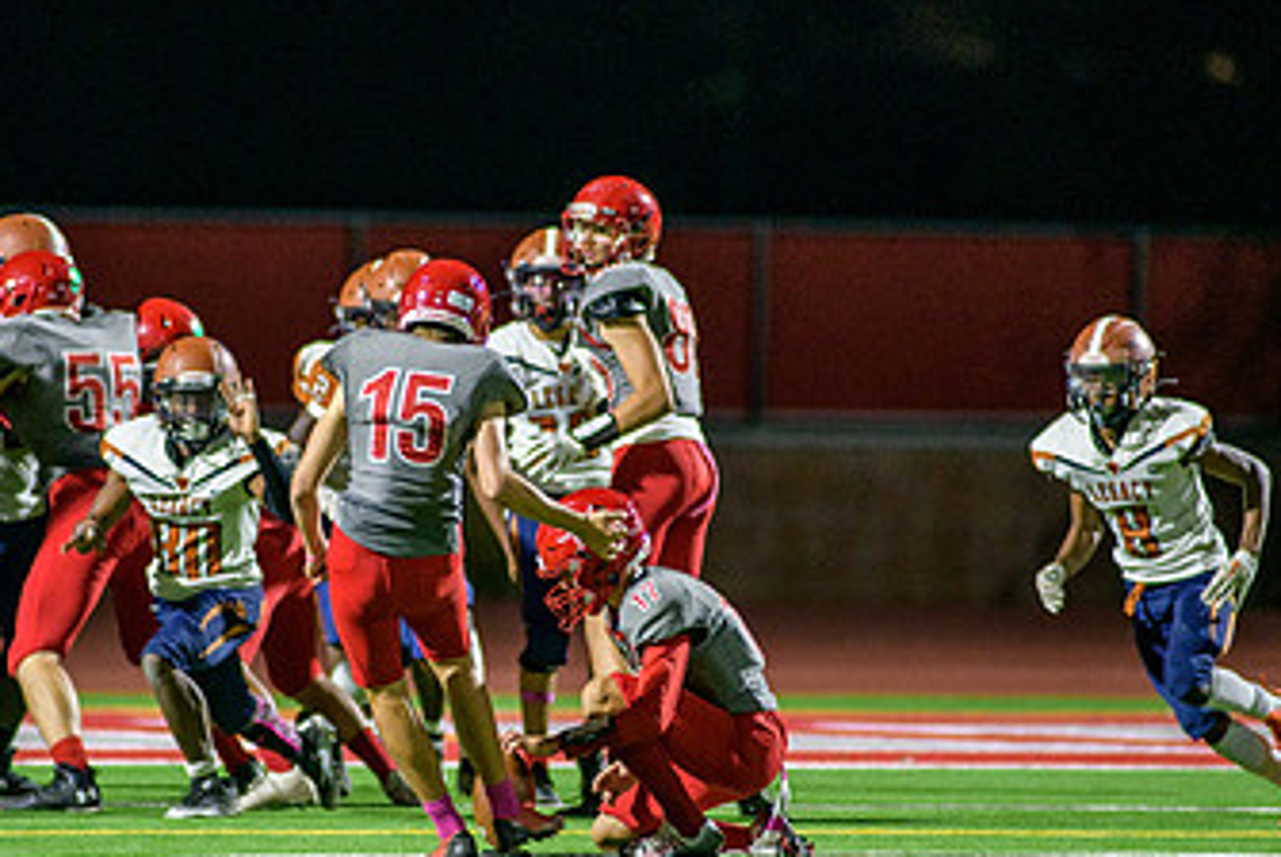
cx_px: 451
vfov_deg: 2.7
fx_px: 18483
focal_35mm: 519
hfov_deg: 4.0
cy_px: 511
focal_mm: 300
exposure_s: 1/500
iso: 2000
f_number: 2.8
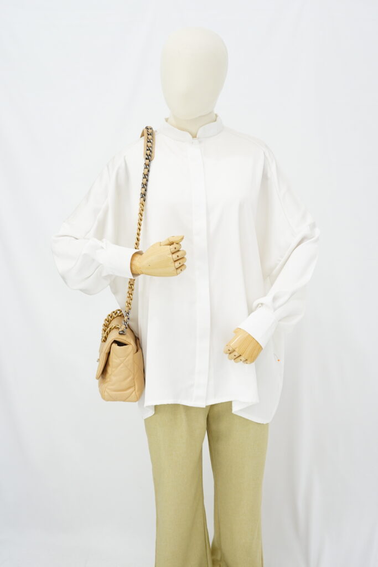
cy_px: 284
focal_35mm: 50
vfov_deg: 39.6
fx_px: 787
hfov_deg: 27.0
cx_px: 189
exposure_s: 1/10
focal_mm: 50
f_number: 6.3
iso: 640
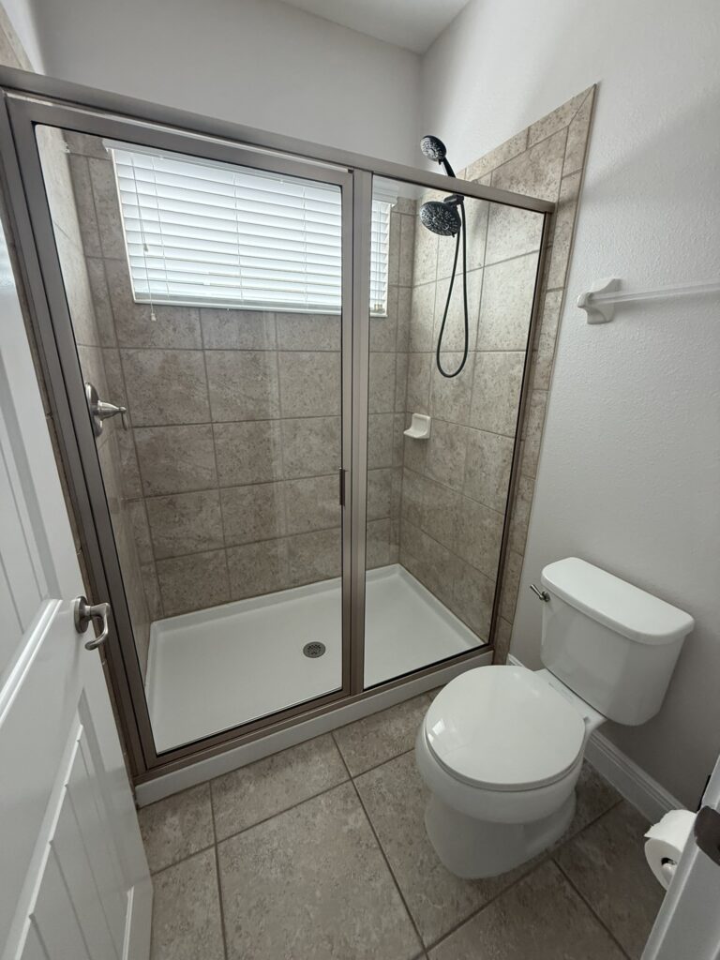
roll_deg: -1.9
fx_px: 388
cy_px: 480
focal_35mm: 14
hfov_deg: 85.7
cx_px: 360
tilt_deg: -15.1
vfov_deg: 102.1
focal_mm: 2.22
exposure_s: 1/99
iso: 250
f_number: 2.2
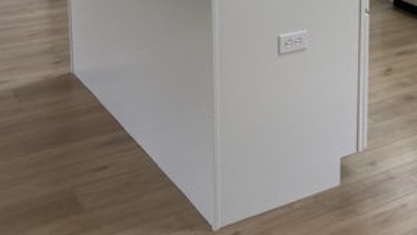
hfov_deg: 31.0
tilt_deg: -10.3
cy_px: -85
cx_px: 390
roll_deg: -1.5
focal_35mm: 64
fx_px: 708
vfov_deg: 17.5
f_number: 1.6
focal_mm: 5.1
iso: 64
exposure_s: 1/120
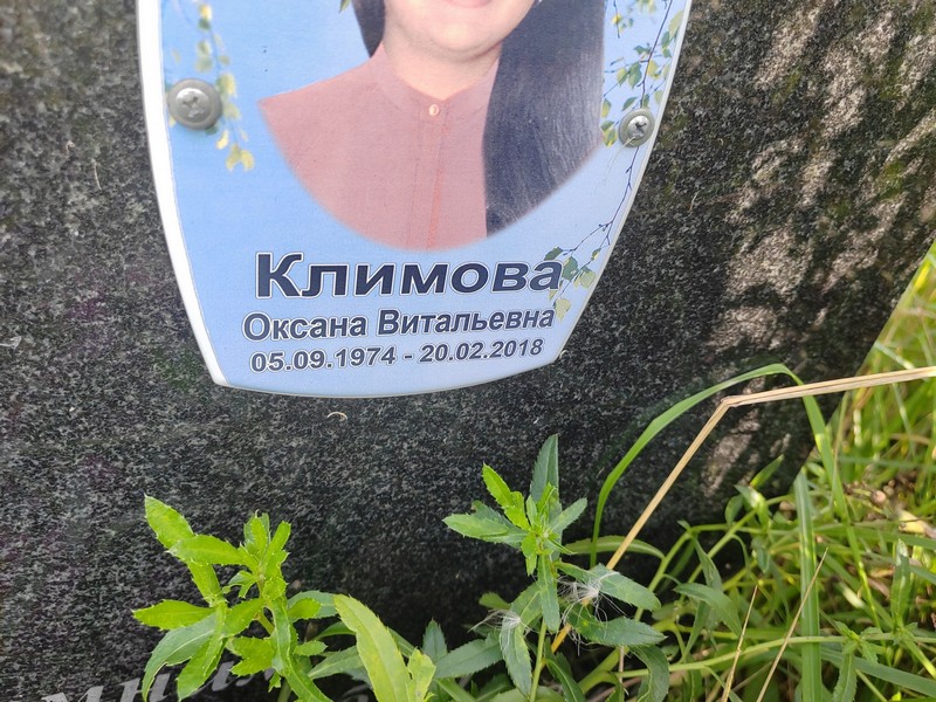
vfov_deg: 51.4
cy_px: 351
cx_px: 468
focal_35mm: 27
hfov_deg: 65.3
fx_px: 730
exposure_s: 1/260
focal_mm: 5.52
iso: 100
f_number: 1.9
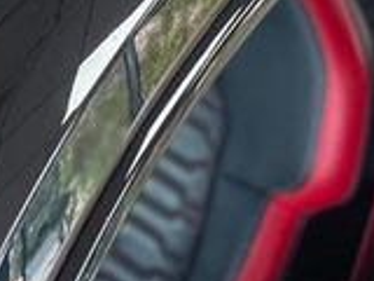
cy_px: -229
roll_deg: +0.8
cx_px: -182
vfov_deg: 12.9
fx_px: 1124
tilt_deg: -22.3
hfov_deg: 17.1
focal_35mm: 104
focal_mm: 4.2
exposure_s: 1/120
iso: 100
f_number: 1.6
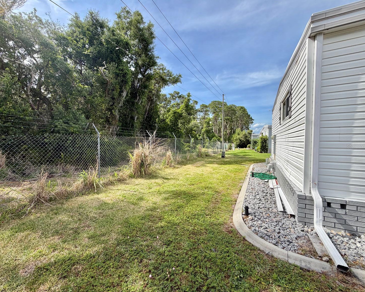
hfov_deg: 96.7
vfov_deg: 84.0
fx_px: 162
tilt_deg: -0.6
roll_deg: -1.0
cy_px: 146
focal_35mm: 15
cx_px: 170
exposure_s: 1/770
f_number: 2.2
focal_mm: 2.22
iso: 25
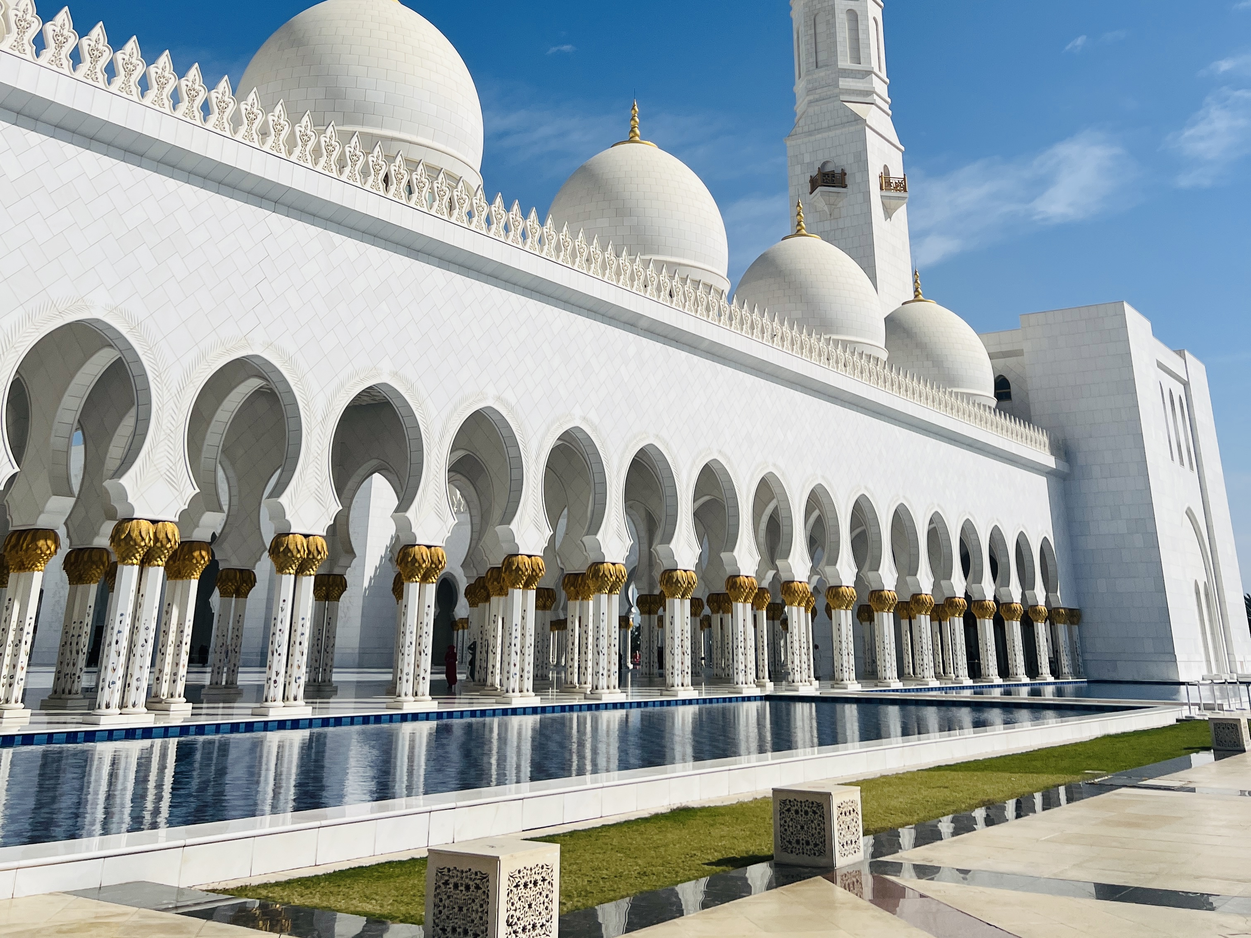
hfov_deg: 67.3
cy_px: 469
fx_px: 940
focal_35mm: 26
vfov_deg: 53.1
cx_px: 626
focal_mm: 5.7
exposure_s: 1/12658
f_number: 1.5
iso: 50
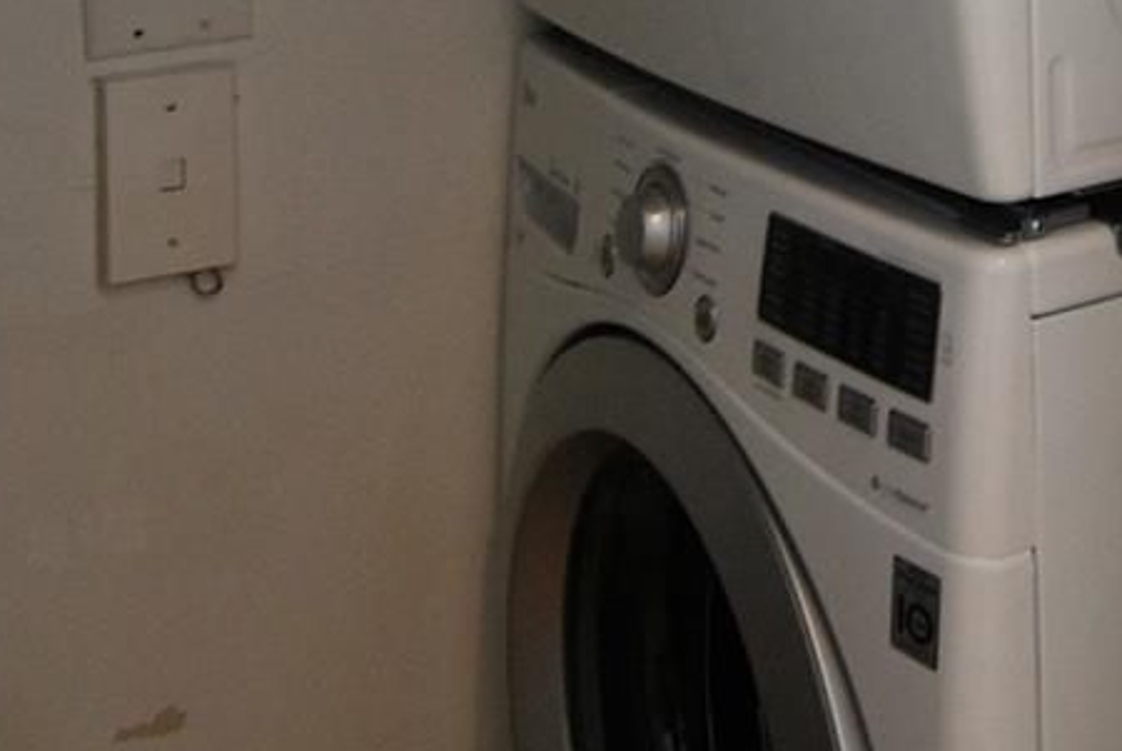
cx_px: 965
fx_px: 1997
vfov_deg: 19.6
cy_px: -227
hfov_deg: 30.3
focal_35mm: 64
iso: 360
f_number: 4
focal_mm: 12
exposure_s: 1/30
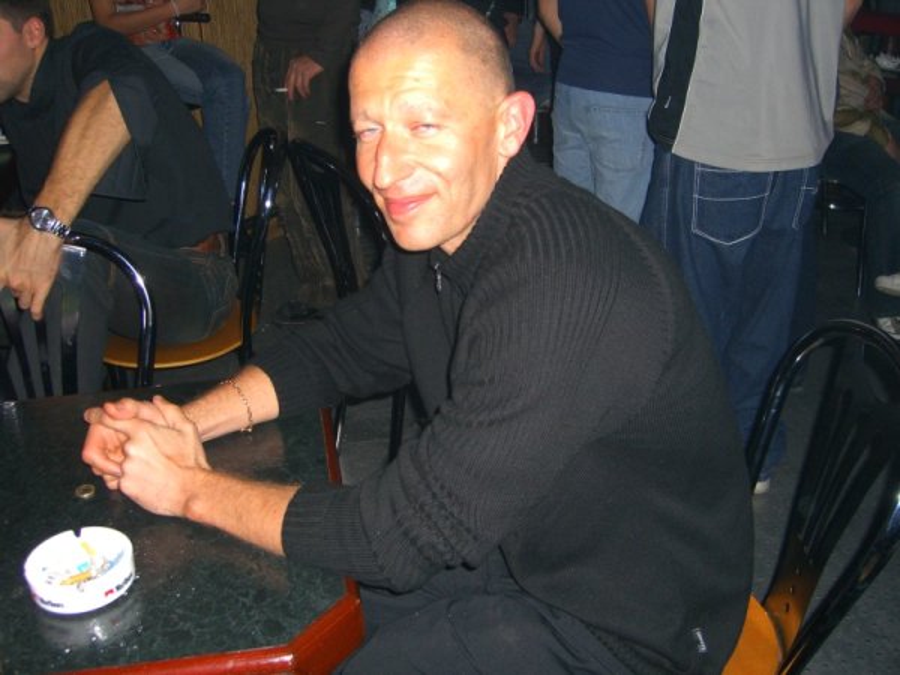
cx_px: 450
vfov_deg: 37.7
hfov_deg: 49.0
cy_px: 338
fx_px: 988
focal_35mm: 38
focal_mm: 7.9
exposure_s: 1/60
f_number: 2.8
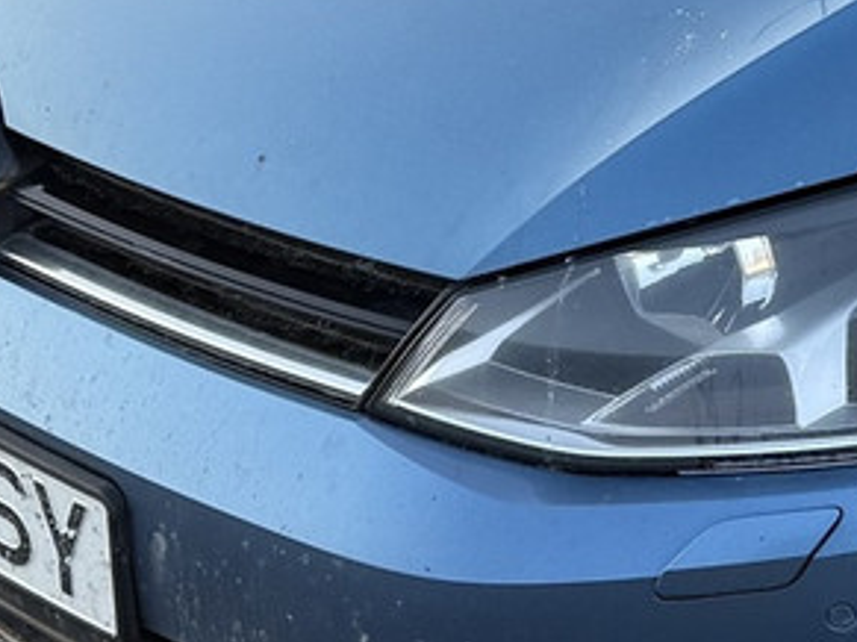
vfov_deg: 11.1
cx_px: 1113
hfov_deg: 14.3
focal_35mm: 132
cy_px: -18
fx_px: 3267
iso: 80
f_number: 1.78
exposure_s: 1/433
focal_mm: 6.76
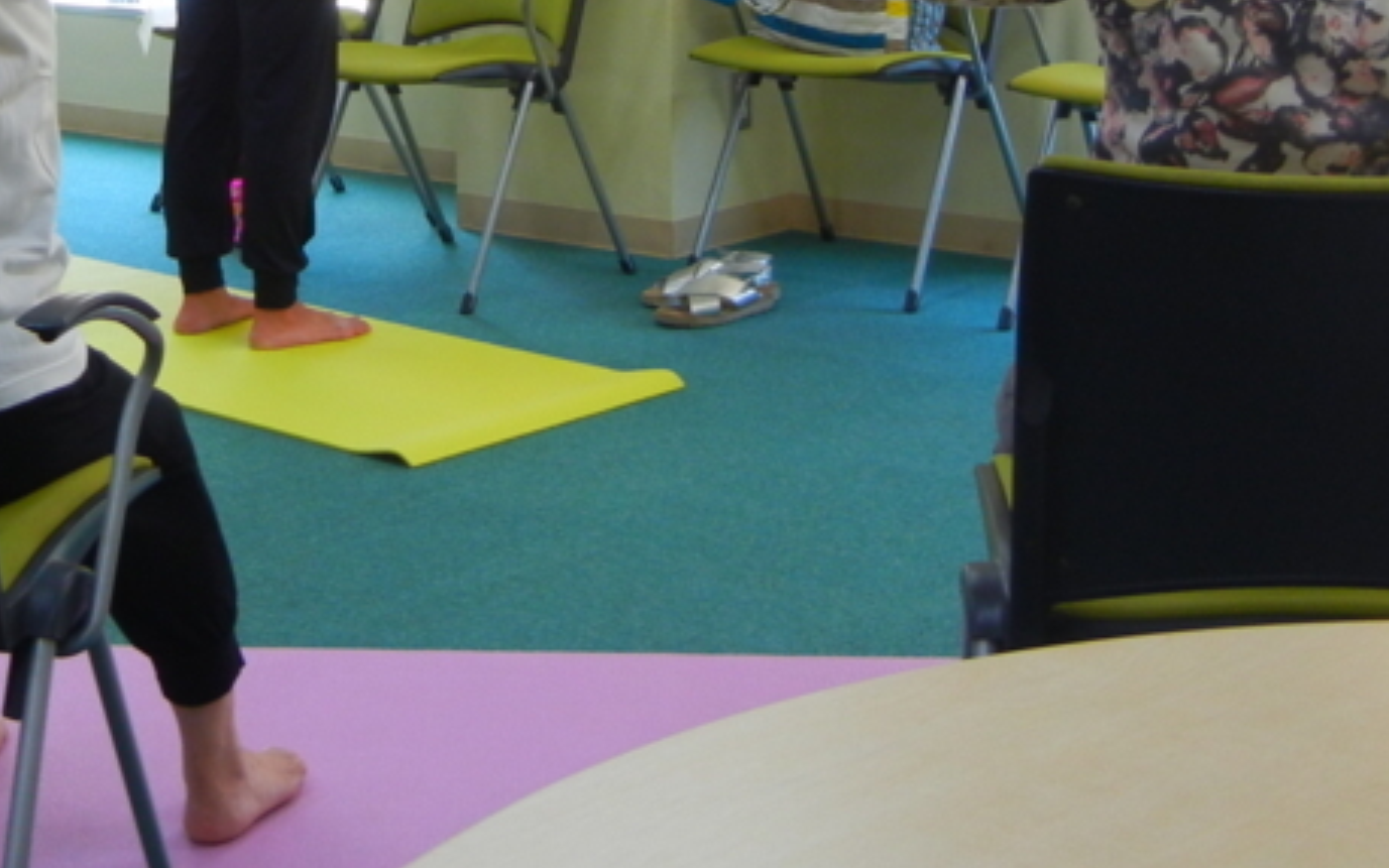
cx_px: 281
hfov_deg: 28.4
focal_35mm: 71
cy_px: -230
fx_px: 2688
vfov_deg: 17.3
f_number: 3.5
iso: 160
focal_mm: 5.4
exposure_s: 1/37.7
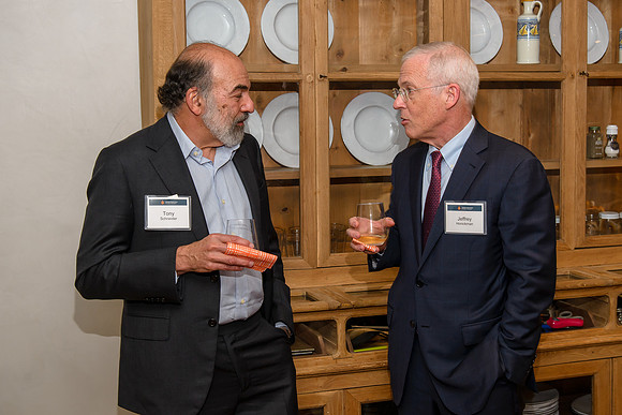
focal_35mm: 57
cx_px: 322
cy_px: 202
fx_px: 988
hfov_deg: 34.9
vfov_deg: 23.7
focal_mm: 52
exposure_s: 1/60
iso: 800
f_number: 5.6
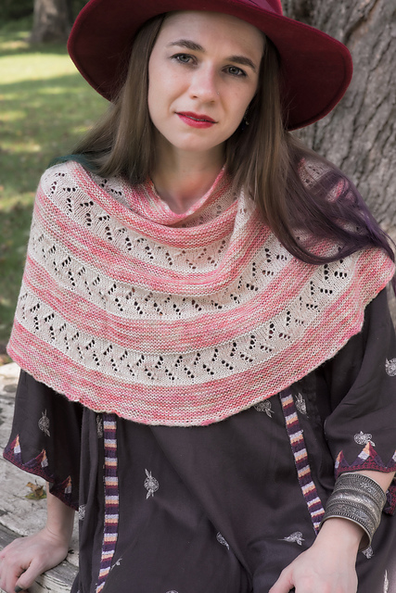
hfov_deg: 16.1
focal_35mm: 85
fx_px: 1402
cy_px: 296
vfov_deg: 23.9
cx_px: 198
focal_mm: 85
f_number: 11
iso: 640
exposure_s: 1/200
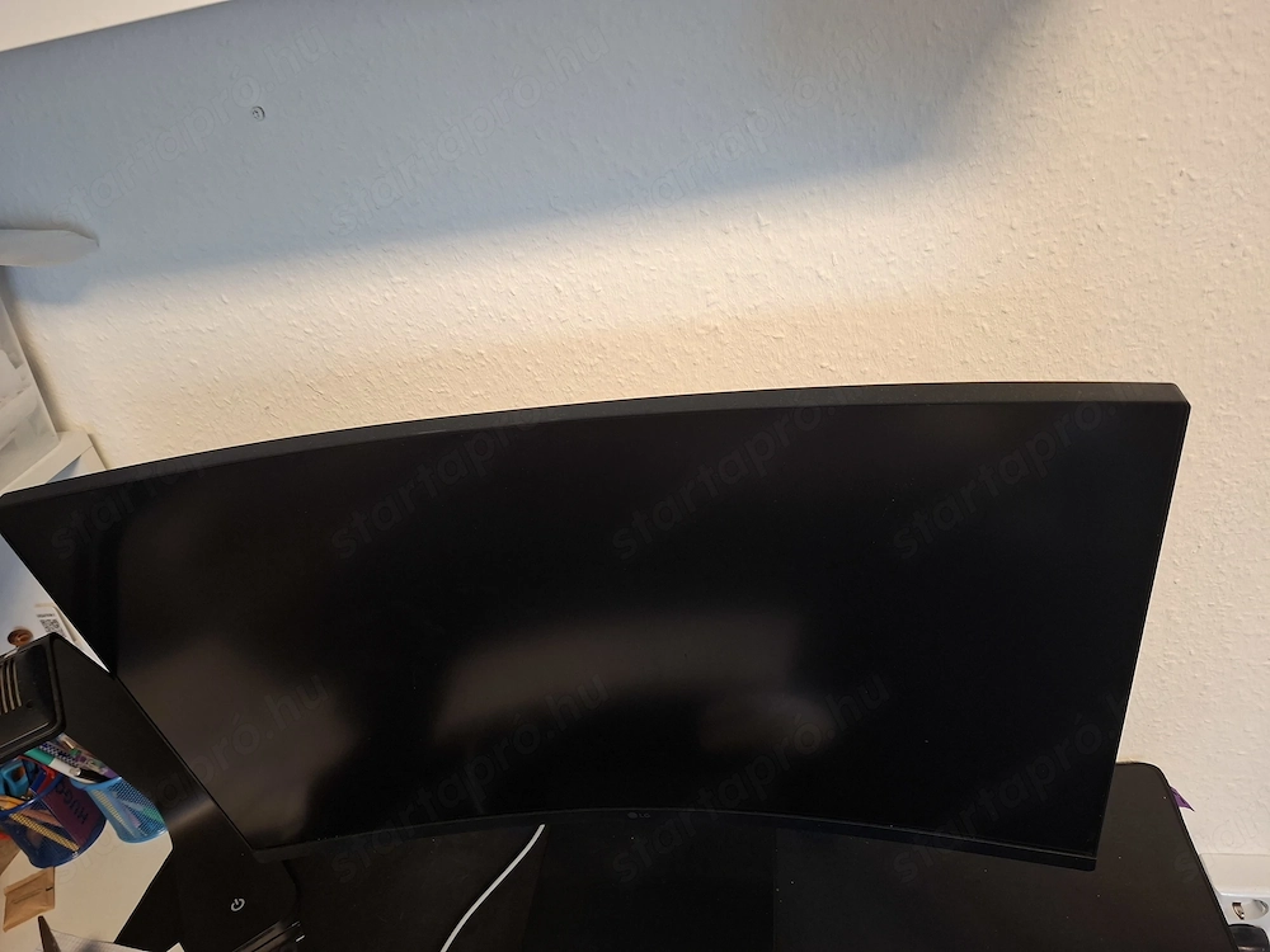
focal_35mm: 23
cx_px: 635
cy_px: 476
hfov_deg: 73.9
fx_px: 844
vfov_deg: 58.9
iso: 320
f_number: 1.8
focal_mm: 5.54
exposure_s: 1/30
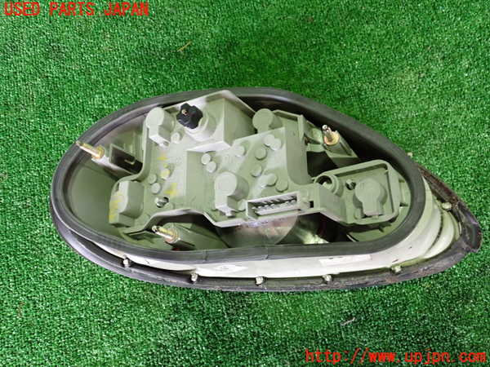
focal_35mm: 30
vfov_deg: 46.8
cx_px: 245
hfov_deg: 60.0
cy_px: 184
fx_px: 425
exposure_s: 1/60
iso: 800
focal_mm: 5.4
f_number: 2.3
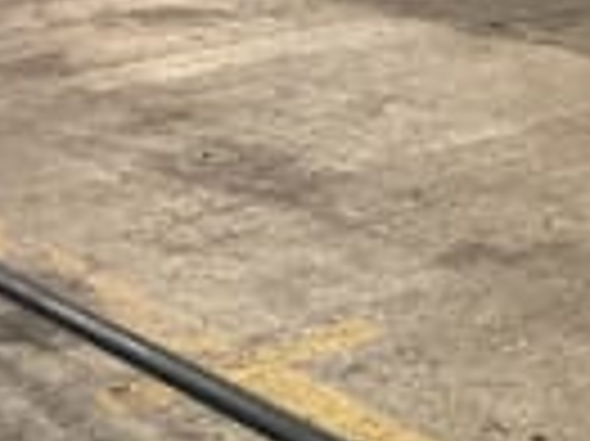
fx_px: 1890
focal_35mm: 111
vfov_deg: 12.7
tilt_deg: -32.2
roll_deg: -6.0
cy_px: 655
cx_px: 356
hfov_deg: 17.7
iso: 320
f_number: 1.8
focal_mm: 3
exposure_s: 1/33
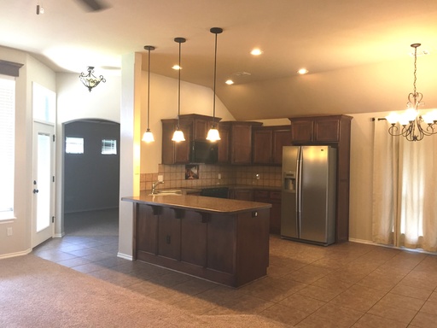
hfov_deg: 61.7
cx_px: 218
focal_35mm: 29
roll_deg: -1.2
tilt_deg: -2.7
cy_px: 164
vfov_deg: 48.2
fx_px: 366
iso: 125
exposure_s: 1/30
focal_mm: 4.15
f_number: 2.2
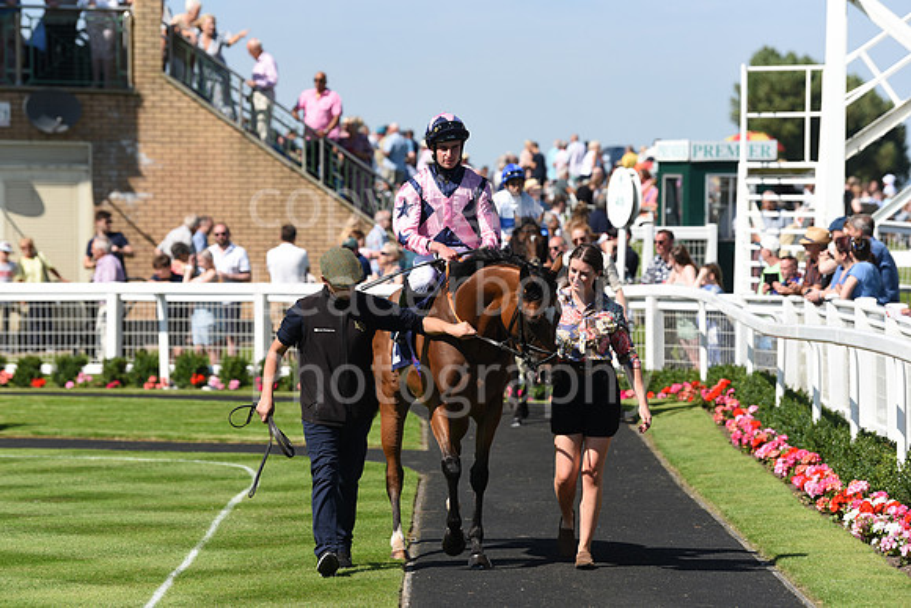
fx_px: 4303
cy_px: 304
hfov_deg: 12.1
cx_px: 456
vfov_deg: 8.1
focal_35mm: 170
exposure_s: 1/3200
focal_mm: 170
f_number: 5
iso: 400
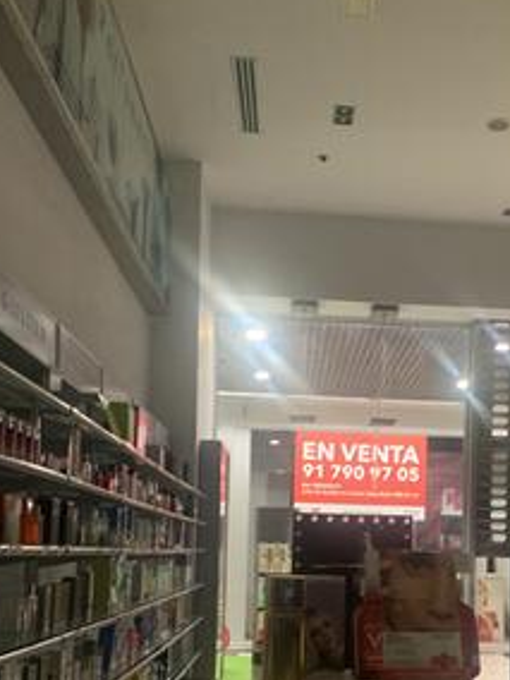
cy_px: 541
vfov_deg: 41.2
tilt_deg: +2.3
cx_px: 354
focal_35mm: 44
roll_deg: -1.7
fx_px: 864
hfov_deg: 32.5
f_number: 1.8
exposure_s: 1/43
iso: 400
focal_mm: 4.25
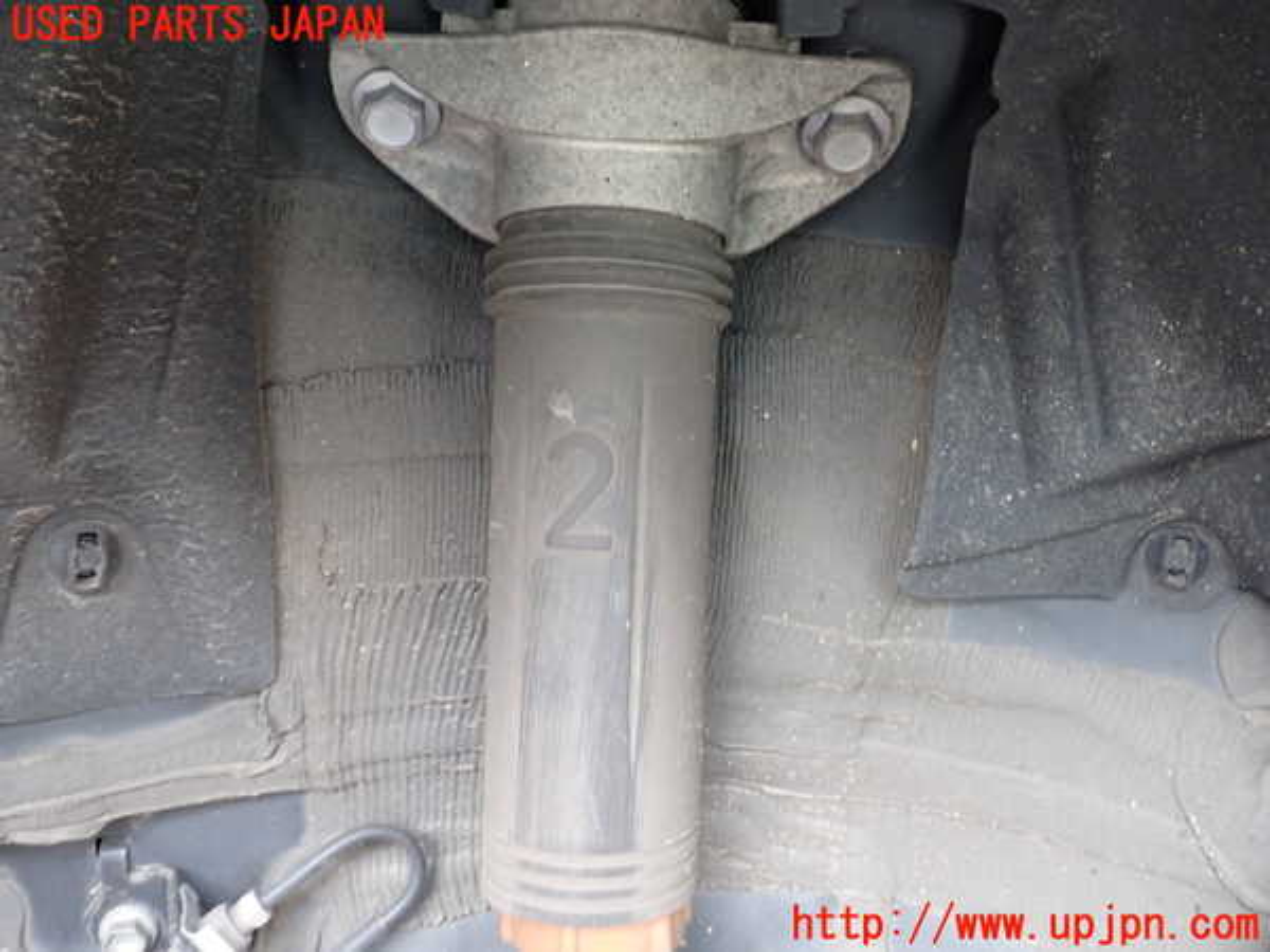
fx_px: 1101
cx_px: 635
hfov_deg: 60.0
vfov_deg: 46.8
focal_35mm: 30
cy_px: 476
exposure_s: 1/30
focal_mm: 5.4
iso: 320
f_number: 2.3
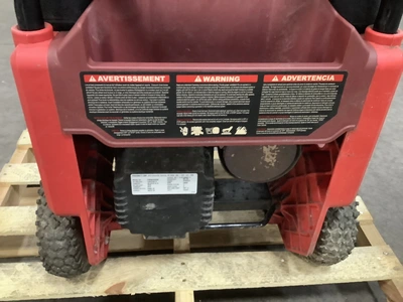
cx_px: 202
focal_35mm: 31
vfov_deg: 45.4
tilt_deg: -34.1
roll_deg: -2.5
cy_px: 151
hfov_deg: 58.4
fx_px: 361
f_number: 2.4
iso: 640
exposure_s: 1/30
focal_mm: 3.3
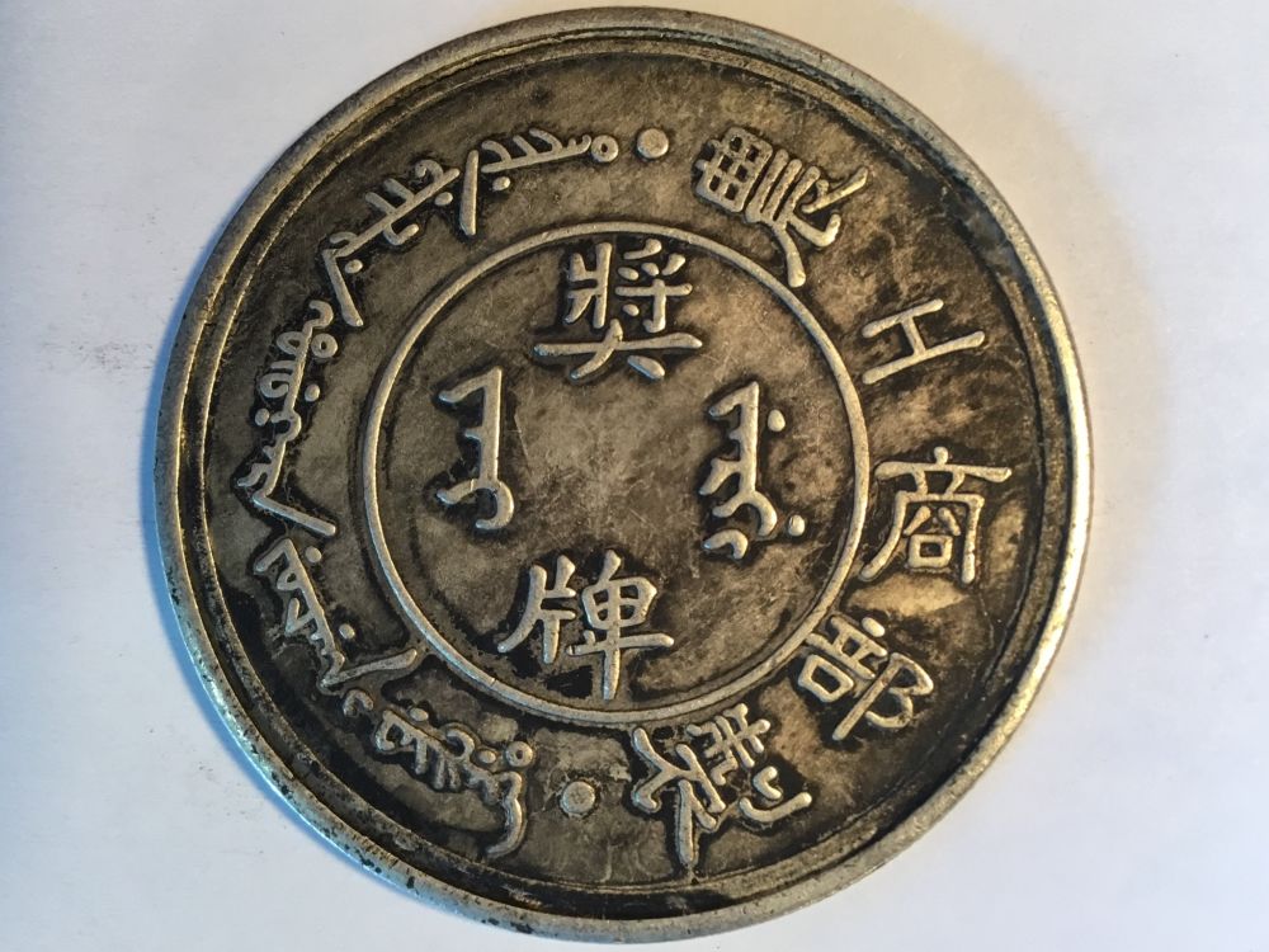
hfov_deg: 58.4
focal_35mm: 31
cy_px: 476
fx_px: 1136
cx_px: 634
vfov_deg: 45.4
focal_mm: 3.3
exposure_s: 1/30
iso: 64
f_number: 2.4
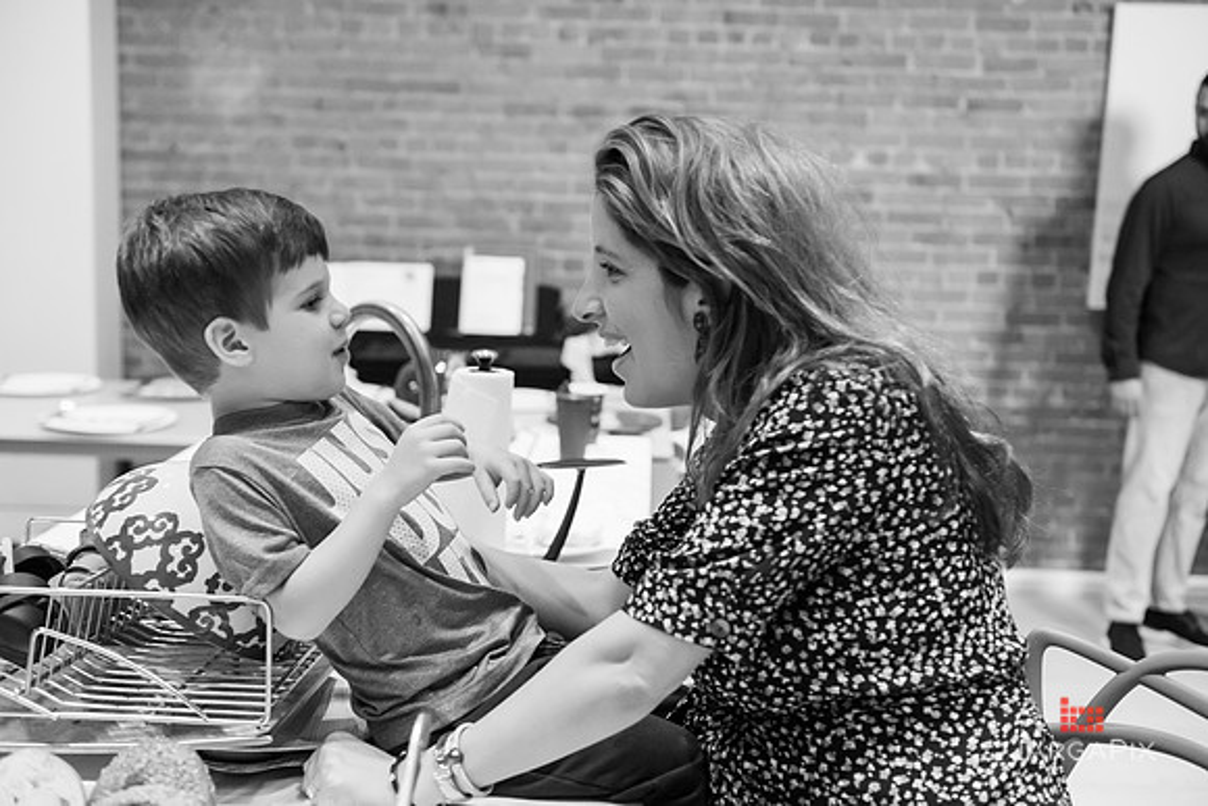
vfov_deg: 29.9
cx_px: 604
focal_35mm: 45
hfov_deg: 43.6
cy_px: 403
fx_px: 1510
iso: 1250
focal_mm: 45
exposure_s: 1/200
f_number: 3.2
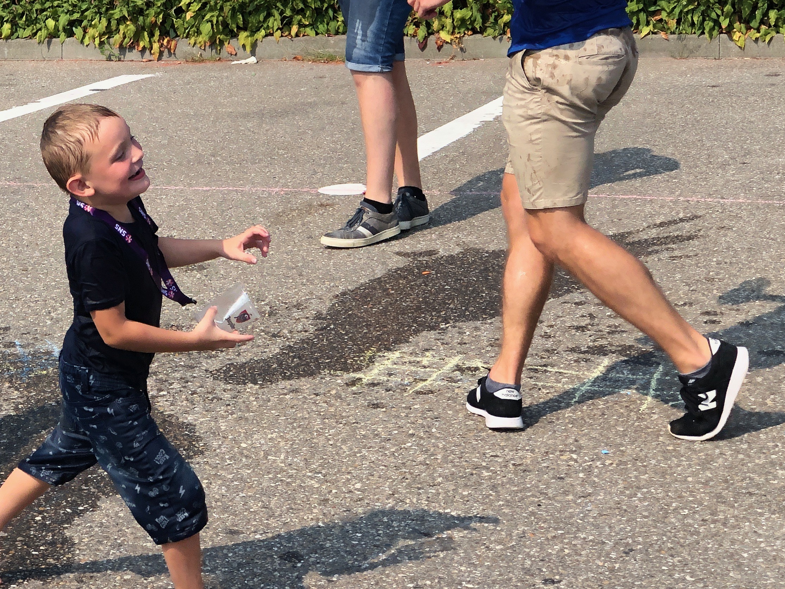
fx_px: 2336
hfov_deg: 18.9
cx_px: 135
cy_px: 78
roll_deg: +1.1
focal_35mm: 103
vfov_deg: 14.2
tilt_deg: -7.6
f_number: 2.8
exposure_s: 1/533
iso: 20
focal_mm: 6.6
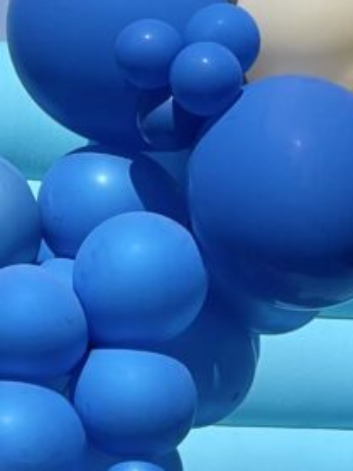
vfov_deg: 10.3
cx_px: 432
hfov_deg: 7.7
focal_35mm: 191
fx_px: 2599
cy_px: 503
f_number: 1.6
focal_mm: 5.1
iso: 32
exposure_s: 1/6993
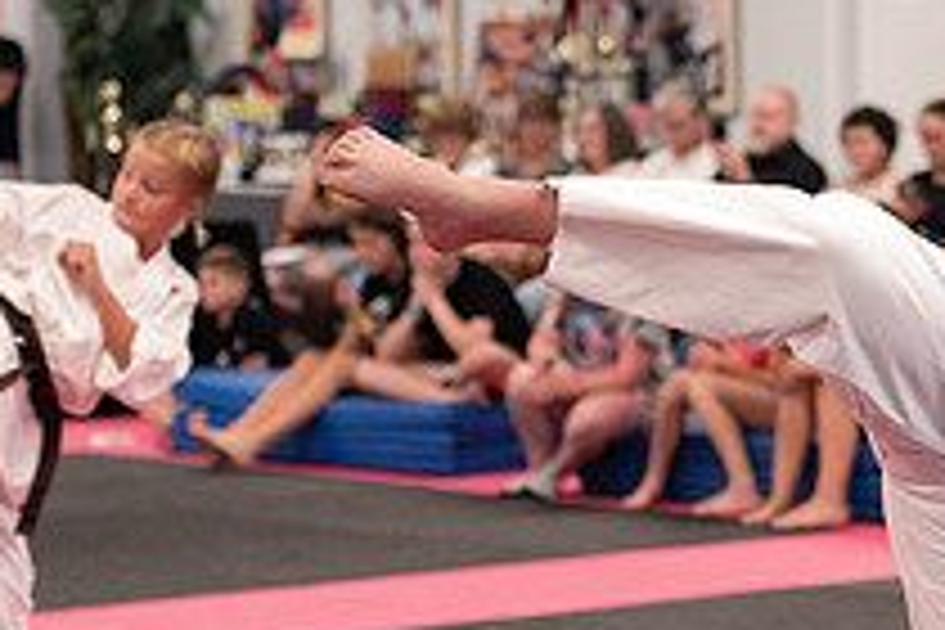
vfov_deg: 7.1
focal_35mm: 193
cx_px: 828
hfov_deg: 10.6
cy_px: 542
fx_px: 5066
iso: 1600
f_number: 2.8
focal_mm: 70
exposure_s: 1/400
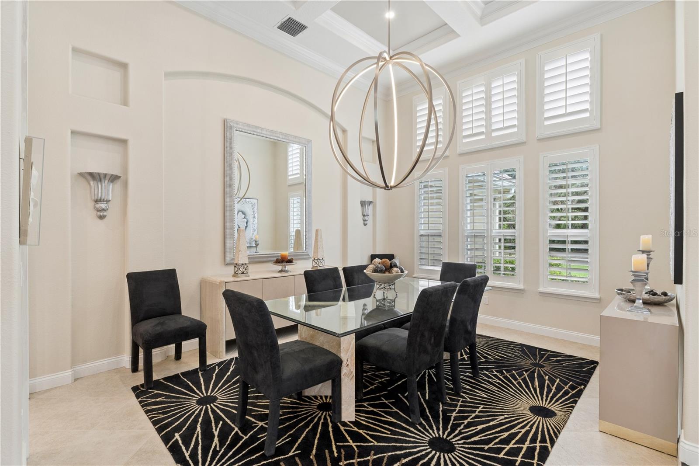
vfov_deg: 72.0
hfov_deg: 95.0
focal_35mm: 16
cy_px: 233
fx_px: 320
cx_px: 350
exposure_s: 1/15
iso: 400
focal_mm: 11
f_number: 9
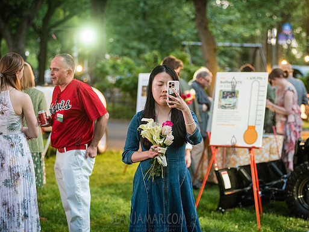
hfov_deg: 19.6
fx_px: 893
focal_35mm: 100
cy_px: 116
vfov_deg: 14.8
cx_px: 155
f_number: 3.2
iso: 6400
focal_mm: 92
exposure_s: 1/50
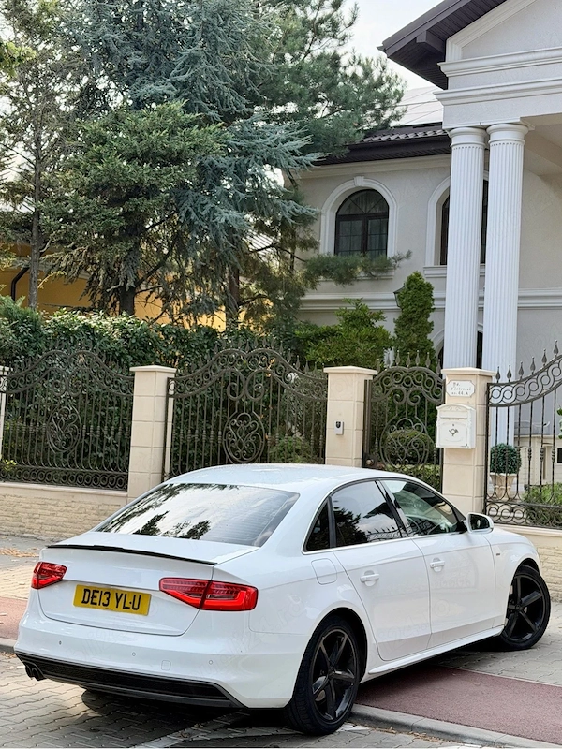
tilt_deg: +1.4
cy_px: 374
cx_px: 281
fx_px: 1039
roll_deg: -3.3
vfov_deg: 39.7
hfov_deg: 30.3
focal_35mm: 48
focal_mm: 6.76
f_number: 1.78
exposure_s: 1/1307
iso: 64
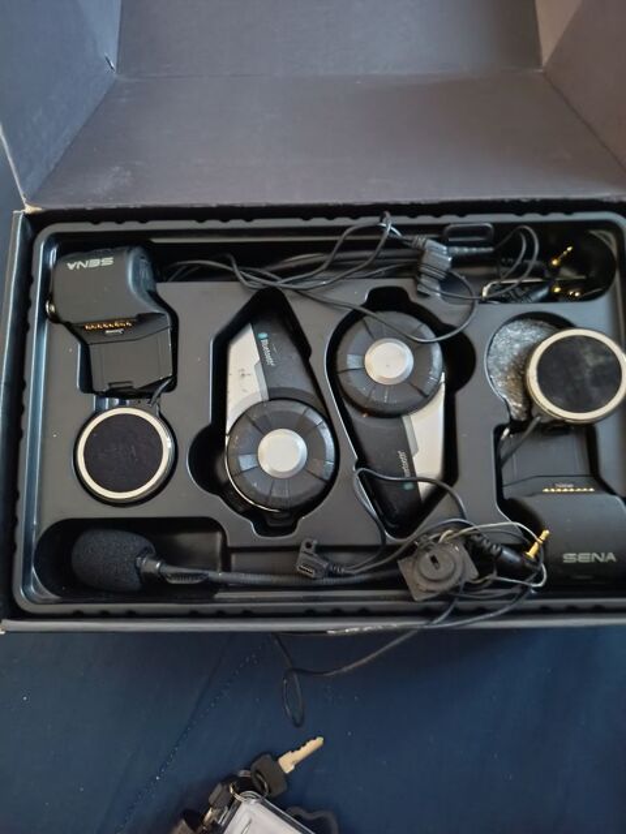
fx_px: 579
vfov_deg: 71.6
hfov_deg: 56.8
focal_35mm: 24
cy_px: 417
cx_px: 313
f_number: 1.7
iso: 4159
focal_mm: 5.24
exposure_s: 1/14.3
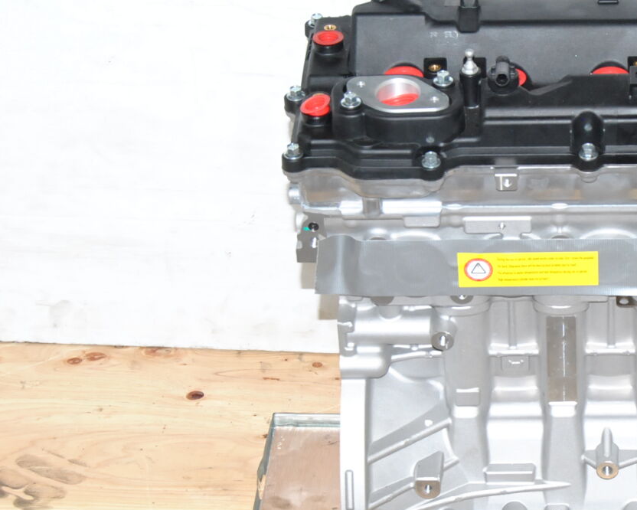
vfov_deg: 12.6
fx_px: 2299
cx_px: 612
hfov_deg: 15.5
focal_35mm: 122
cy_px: 312
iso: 800
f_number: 10
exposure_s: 1/200
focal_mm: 45
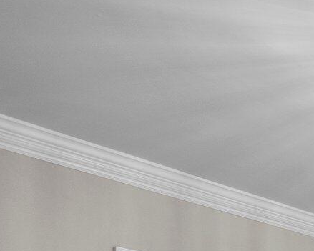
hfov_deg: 21.3
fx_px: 650
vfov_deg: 17.5
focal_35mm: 70
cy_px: 456
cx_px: 510
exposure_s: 1/13
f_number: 4
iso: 100
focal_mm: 16
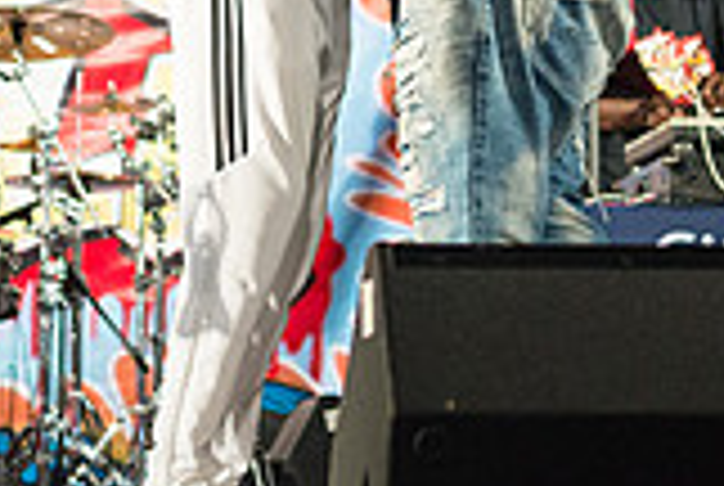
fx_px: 2579
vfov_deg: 10.5
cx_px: 202
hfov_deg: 15.9
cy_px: -178
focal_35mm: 128
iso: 1600
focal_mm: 35
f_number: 2.8
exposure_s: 1/1000
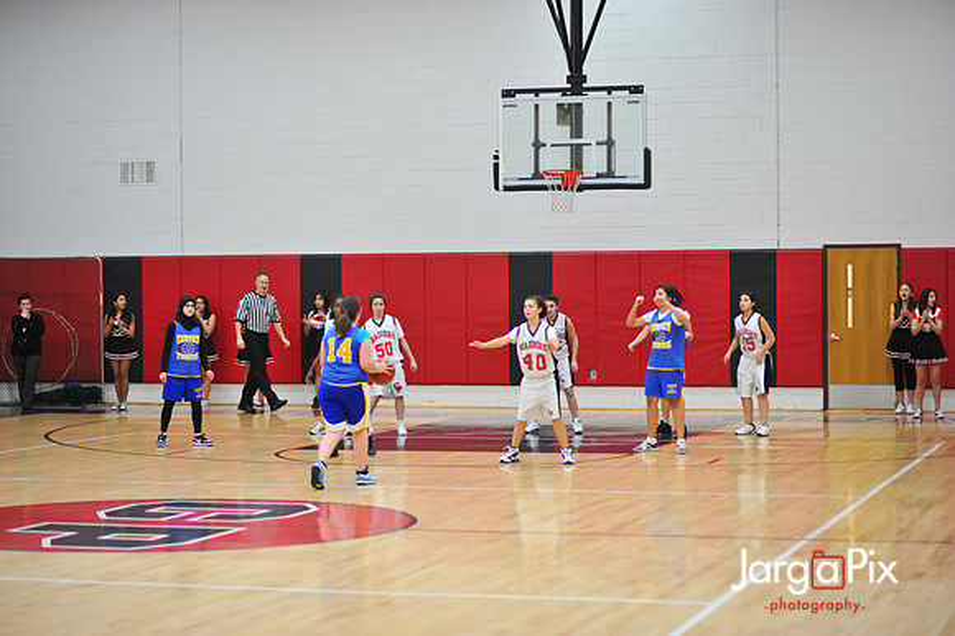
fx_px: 2253
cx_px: 478
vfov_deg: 16.1
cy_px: 318
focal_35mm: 85
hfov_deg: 23.9
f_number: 2
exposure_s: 1/500
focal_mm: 85
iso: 1250
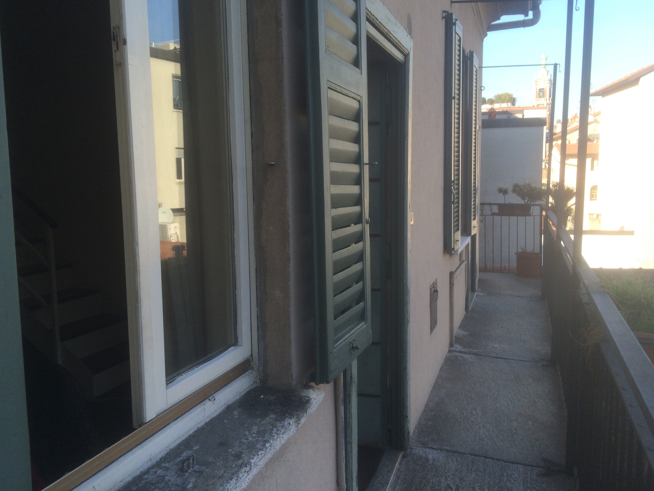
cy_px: 240
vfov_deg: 46.8
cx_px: 330
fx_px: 567
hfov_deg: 60.0
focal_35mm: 30
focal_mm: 4.15
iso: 32
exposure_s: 1/402
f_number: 2.2
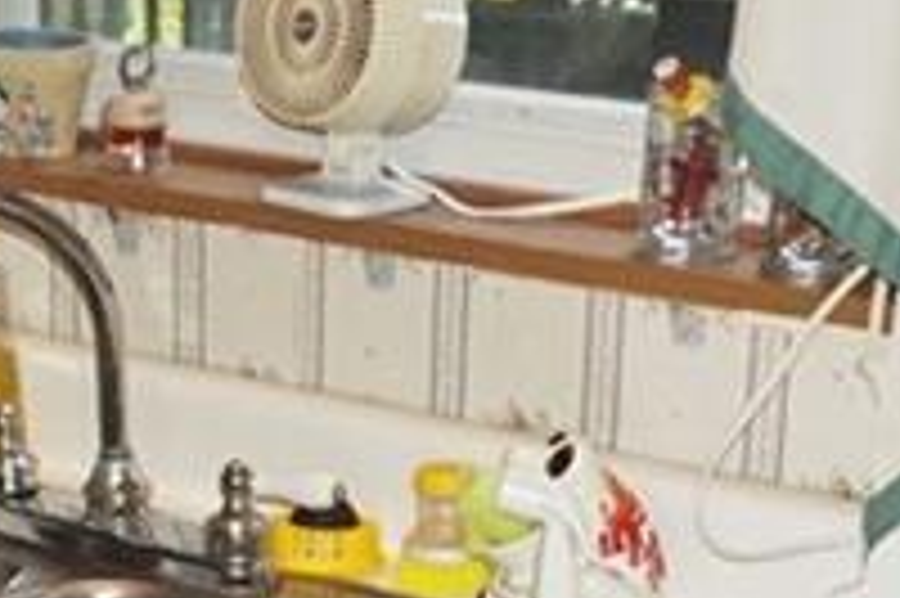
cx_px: 184
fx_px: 3072
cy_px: 544
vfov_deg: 11.1
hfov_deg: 16.5
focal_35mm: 123
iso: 800
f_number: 3.5
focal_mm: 16
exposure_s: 1/100
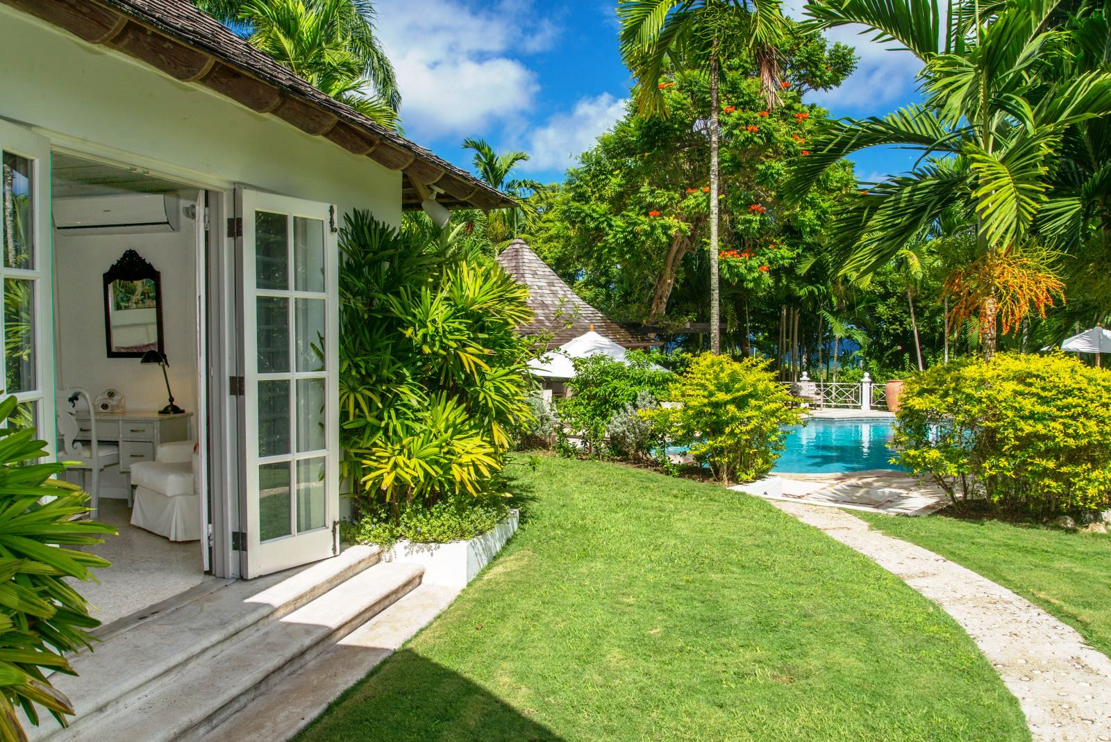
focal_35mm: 31
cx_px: 556
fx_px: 957
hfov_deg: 60.3
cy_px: 371
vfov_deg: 42.4
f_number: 10
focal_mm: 31
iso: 200
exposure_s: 1/200
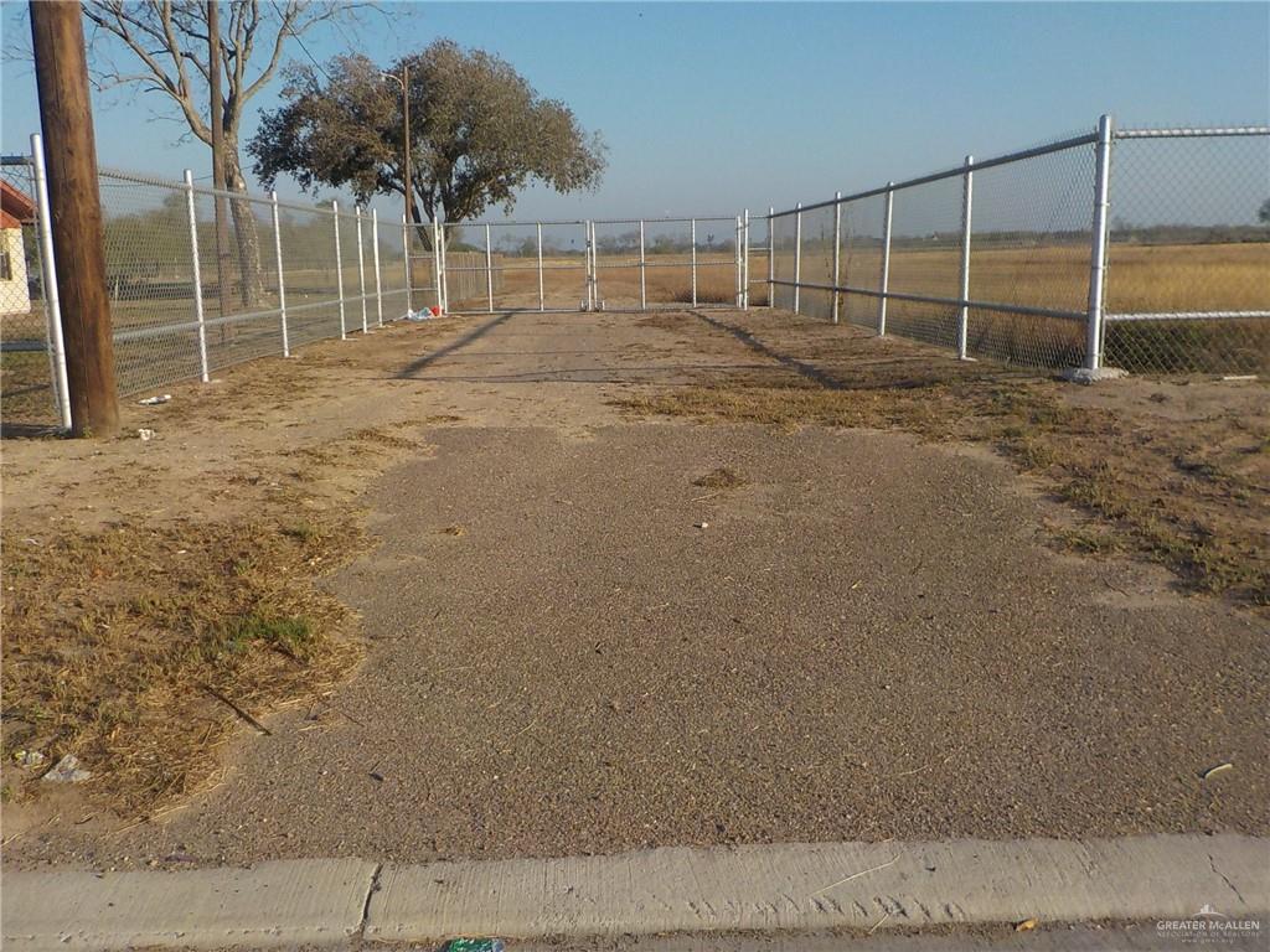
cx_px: 635
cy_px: 476
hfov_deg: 60.0
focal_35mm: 30
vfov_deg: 46.8
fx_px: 1101
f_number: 3.3
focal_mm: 4.1
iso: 125
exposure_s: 1/1250
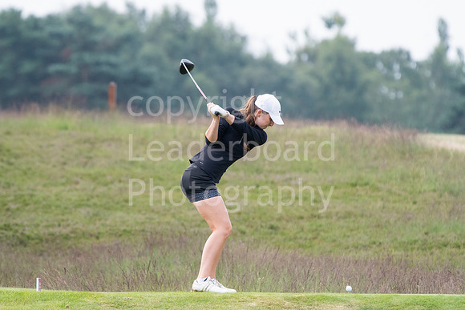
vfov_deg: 2.5
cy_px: 155
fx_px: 7170
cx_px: 232
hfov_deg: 3.7
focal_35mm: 555
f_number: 5.6
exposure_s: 1/1250
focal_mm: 370
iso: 800
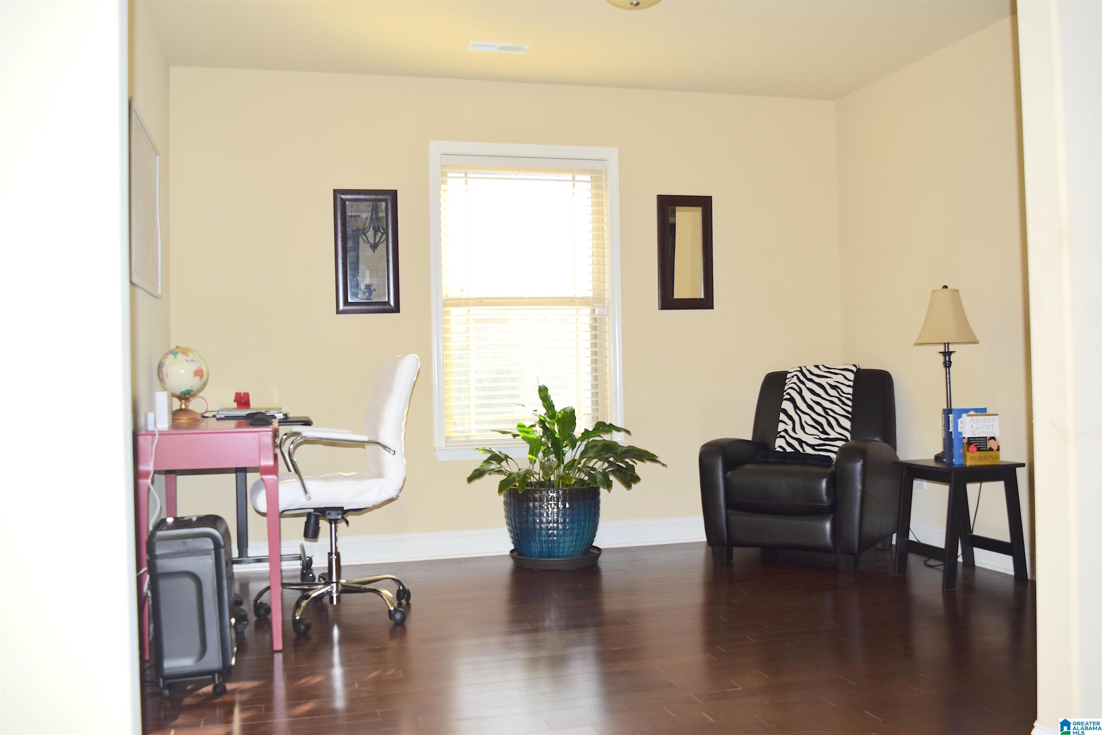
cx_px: 551
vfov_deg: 38.4
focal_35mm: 34
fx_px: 1056
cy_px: 368
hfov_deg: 55.1
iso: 100
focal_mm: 23
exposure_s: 1/100
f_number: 5
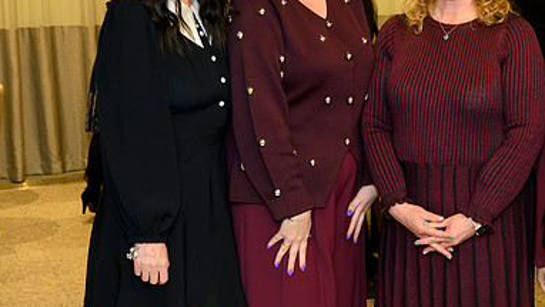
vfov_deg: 17.5
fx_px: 997
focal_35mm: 69
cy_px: 110
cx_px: 412
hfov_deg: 30.0
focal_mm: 37
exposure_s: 1/125
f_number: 5
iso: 2500
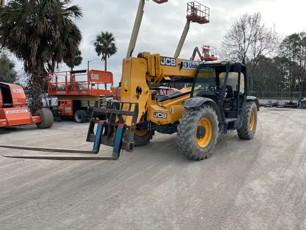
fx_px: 230
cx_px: 153
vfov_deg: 53.1
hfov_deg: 67.3
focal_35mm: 26
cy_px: 115
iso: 32
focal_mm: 4.2
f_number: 1.6
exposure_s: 1/1511
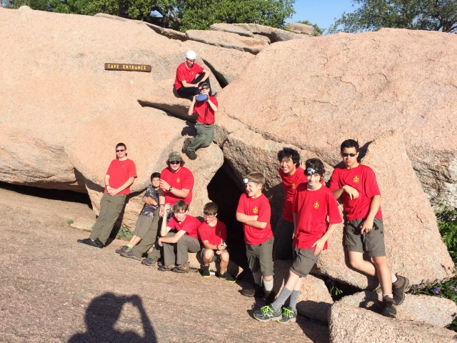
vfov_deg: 48.2
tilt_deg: -16.9
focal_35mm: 29
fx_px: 383
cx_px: 228
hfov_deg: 61.7
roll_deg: +2.4
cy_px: 172
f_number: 2.2
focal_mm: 4.15
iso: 32
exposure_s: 1/1709
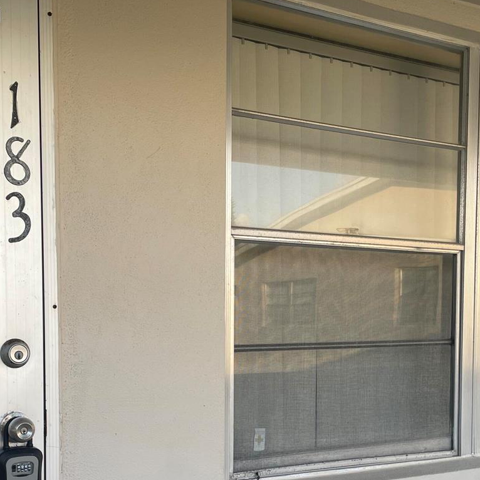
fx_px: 753
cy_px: 348
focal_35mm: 48
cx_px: 209
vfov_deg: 34.7
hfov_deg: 35.3
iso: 32
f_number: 1.6
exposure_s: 1/424
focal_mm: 4.2
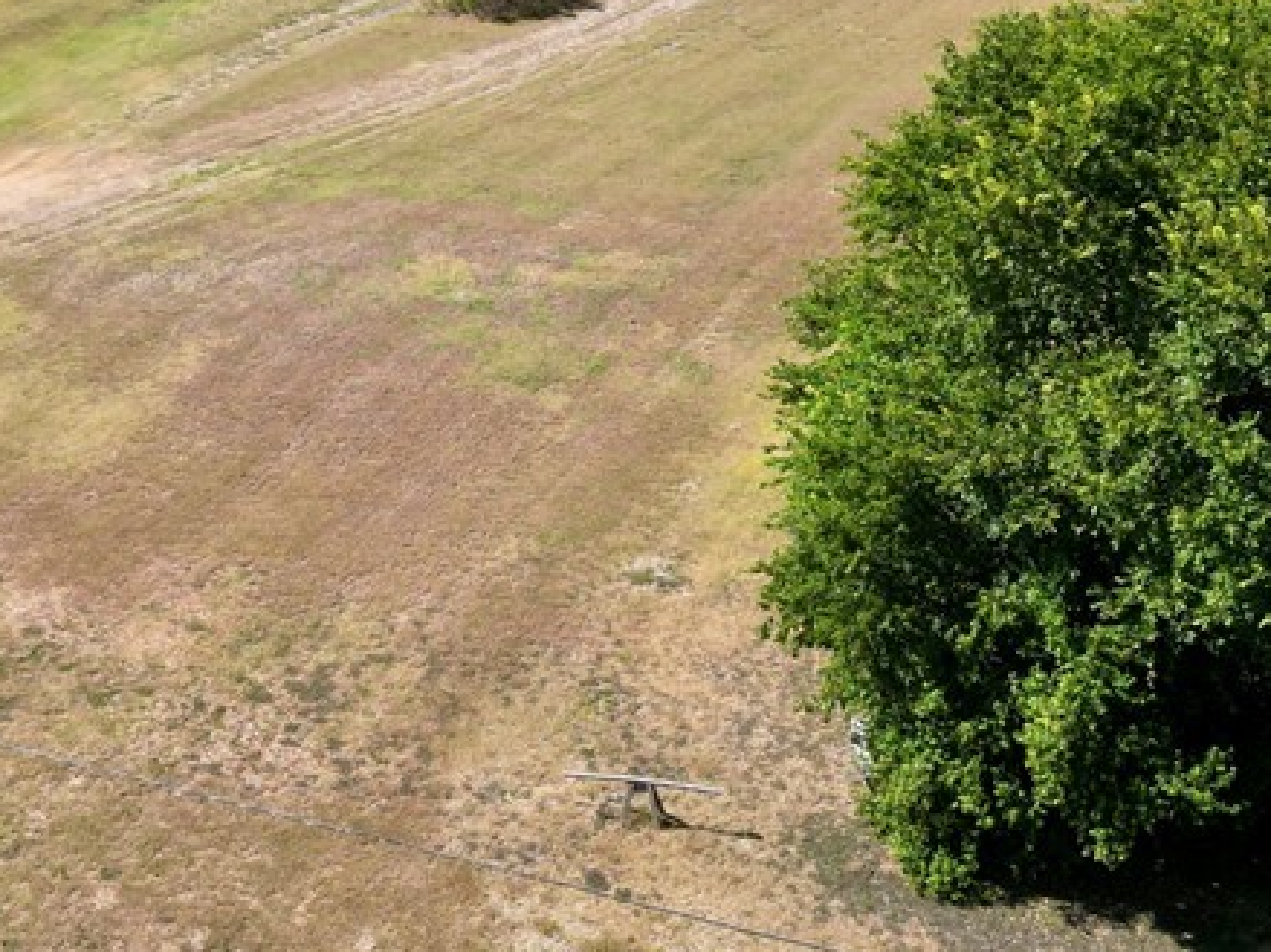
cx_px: 400
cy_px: 304
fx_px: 2056
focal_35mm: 56
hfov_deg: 34.0
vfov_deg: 25.9
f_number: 1.7
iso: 130
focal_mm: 6.72
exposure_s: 1/2500
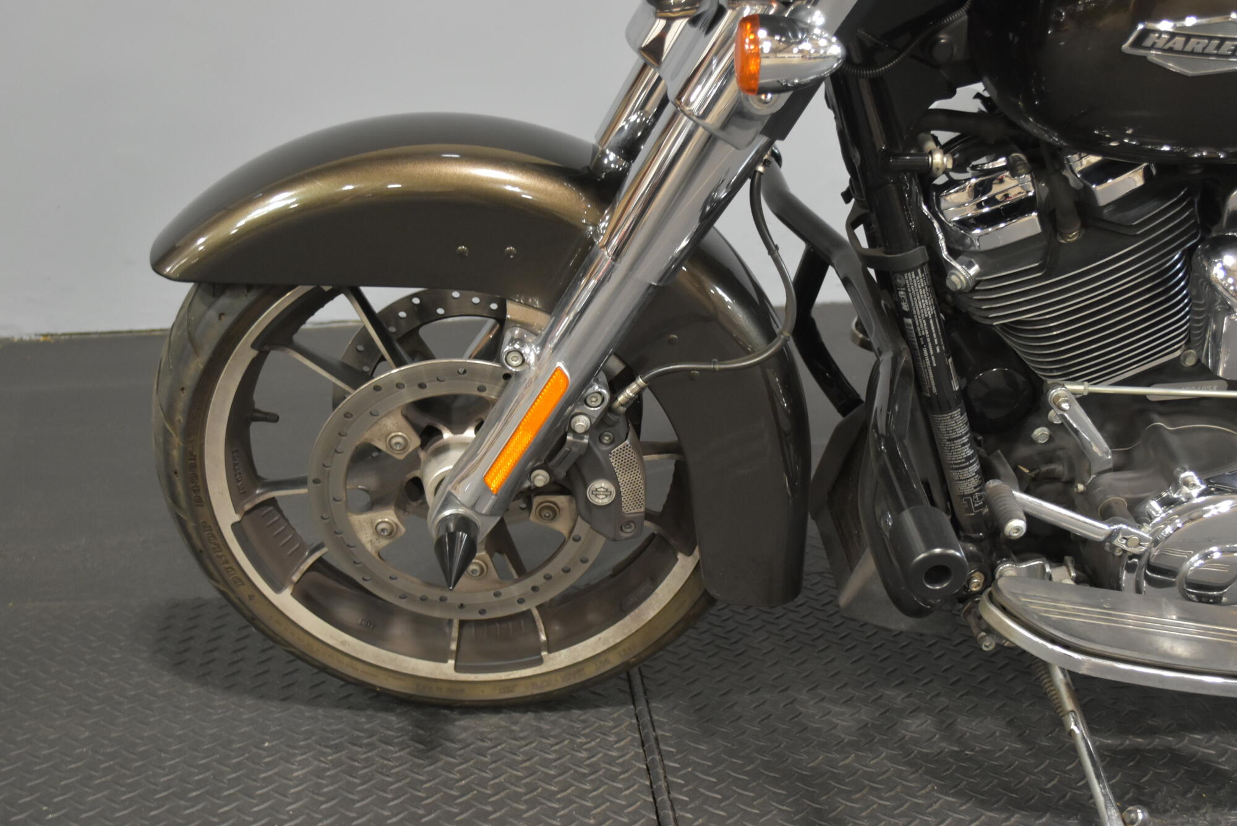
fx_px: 1547
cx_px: 618
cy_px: 413
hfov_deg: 43.6
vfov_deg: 29.9
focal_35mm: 45
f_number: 4.5
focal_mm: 30
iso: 1600
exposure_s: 1/15
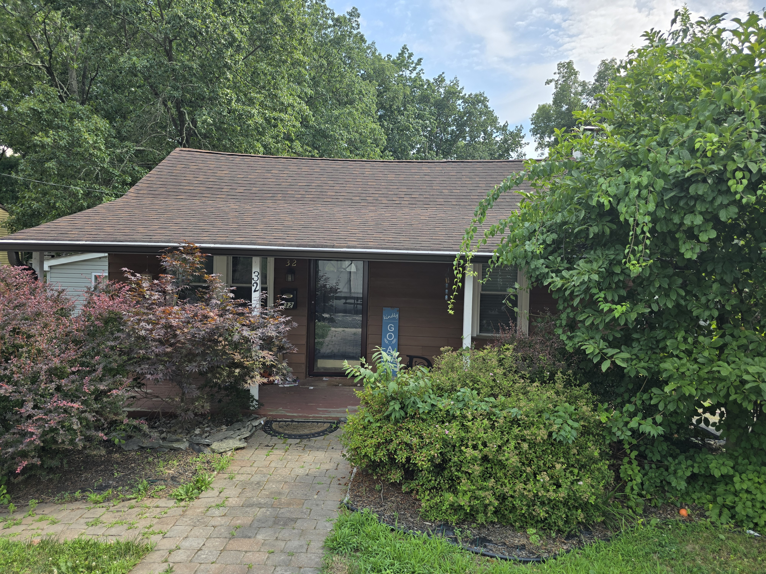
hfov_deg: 73.9
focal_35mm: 23
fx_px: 509
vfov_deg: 58.9
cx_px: 383
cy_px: 287
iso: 12
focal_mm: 6.3
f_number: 1.7
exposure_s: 1/617
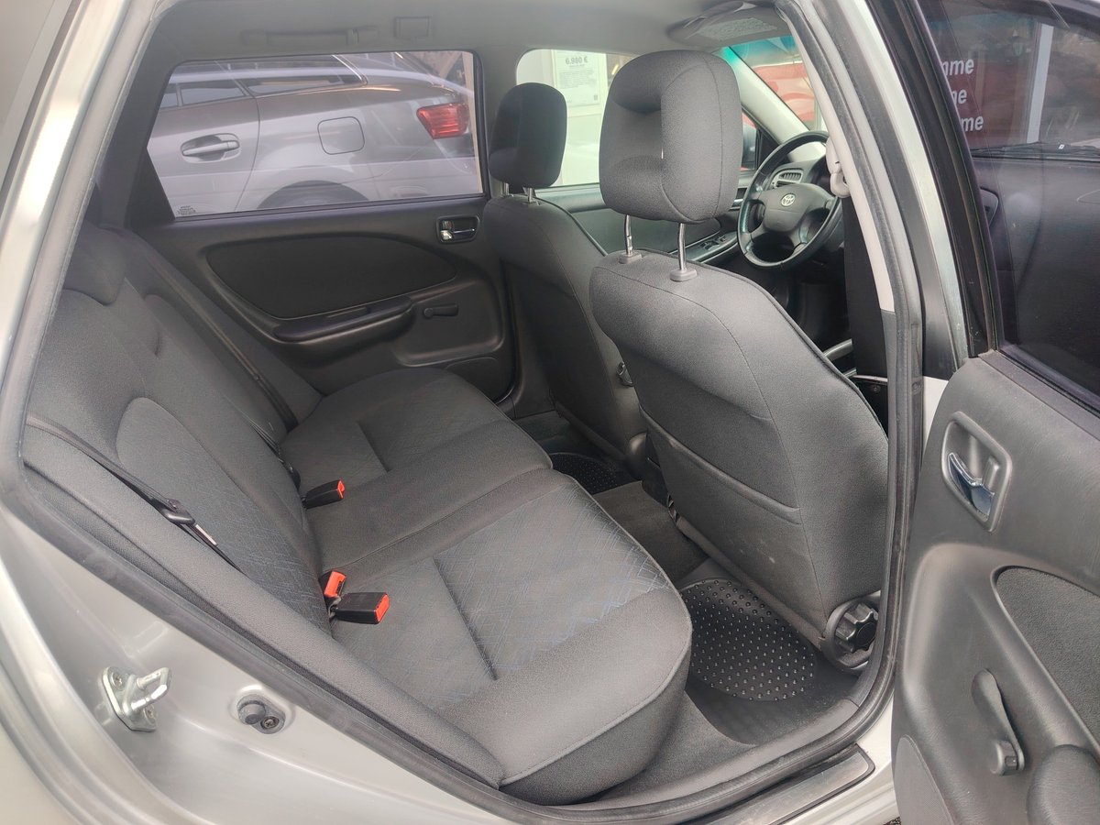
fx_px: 763
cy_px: 412
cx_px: 550
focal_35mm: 24
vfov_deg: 56.8
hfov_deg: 71.6
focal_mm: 5.25
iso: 272
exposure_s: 1/33.3
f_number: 1.75
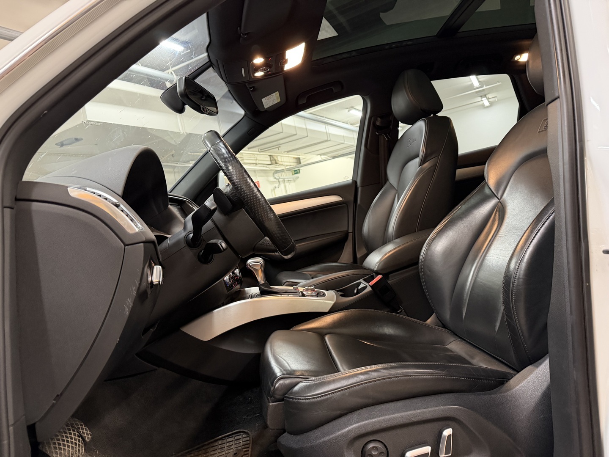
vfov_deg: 56.8
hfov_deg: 71.6
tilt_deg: -0.6
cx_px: 304
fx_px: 422
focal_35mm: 24
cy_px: 228
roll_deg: +10.8
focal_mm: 6.76
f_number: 1.78
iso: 640
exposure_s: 1/50
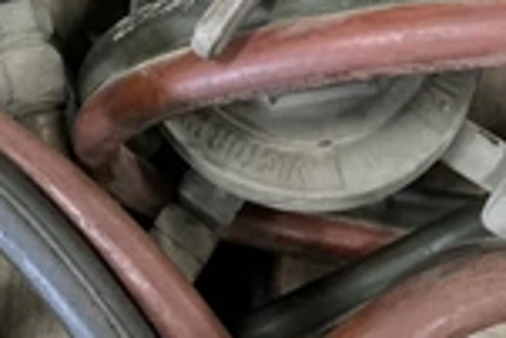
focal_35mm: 77
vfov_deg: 16.4
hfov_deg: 25.8
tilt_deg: -80.4
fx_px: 1083
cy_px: -144
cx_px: 94
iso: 250
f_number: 1.8
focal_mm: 3
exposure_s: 1/30
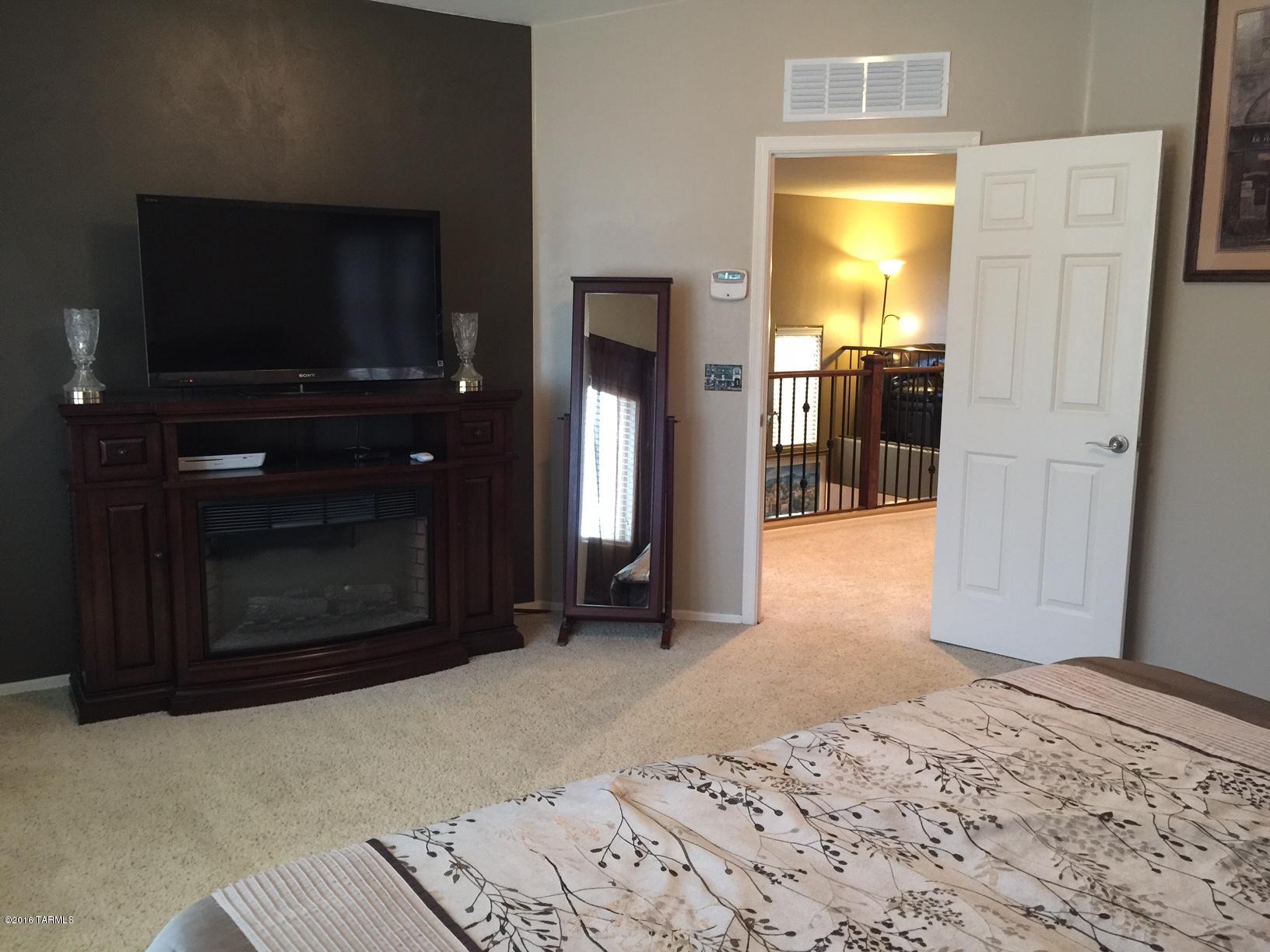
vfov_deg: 48.2
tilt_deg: -8.8
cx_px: 635
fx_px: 1064
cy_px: 476
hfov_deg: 61.7
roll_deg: -1.8
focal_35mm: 29
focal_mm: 4.15
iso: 80
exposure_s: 1/4
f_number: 2.2
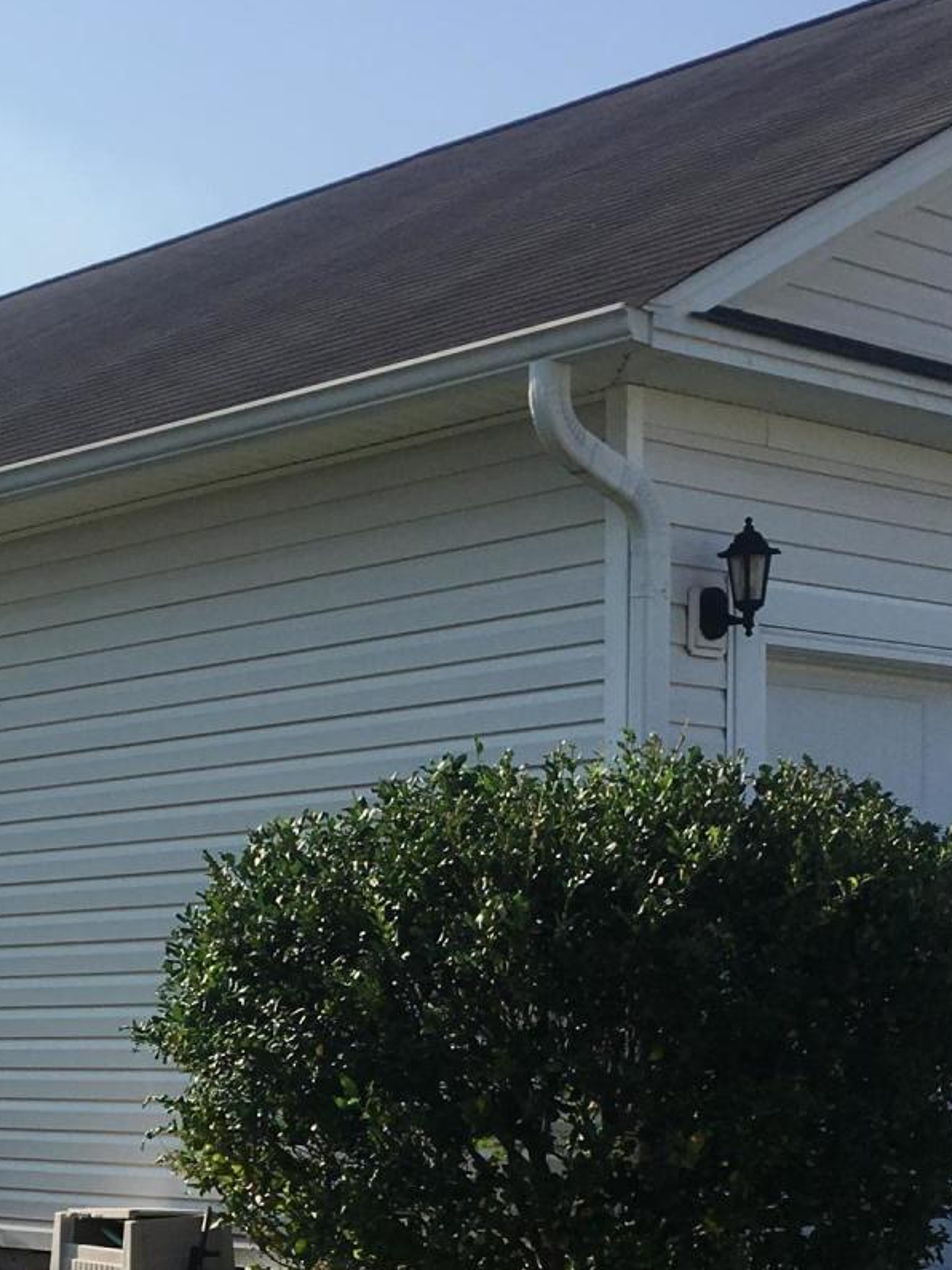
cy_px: 1257
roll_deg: +0.5
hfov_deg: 19.8
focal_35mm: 73
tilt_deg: -5.0
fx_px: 2678
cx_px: 101
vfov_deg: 25.4
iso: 25
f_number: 2.2
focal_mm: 4.15
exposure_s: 1/1709
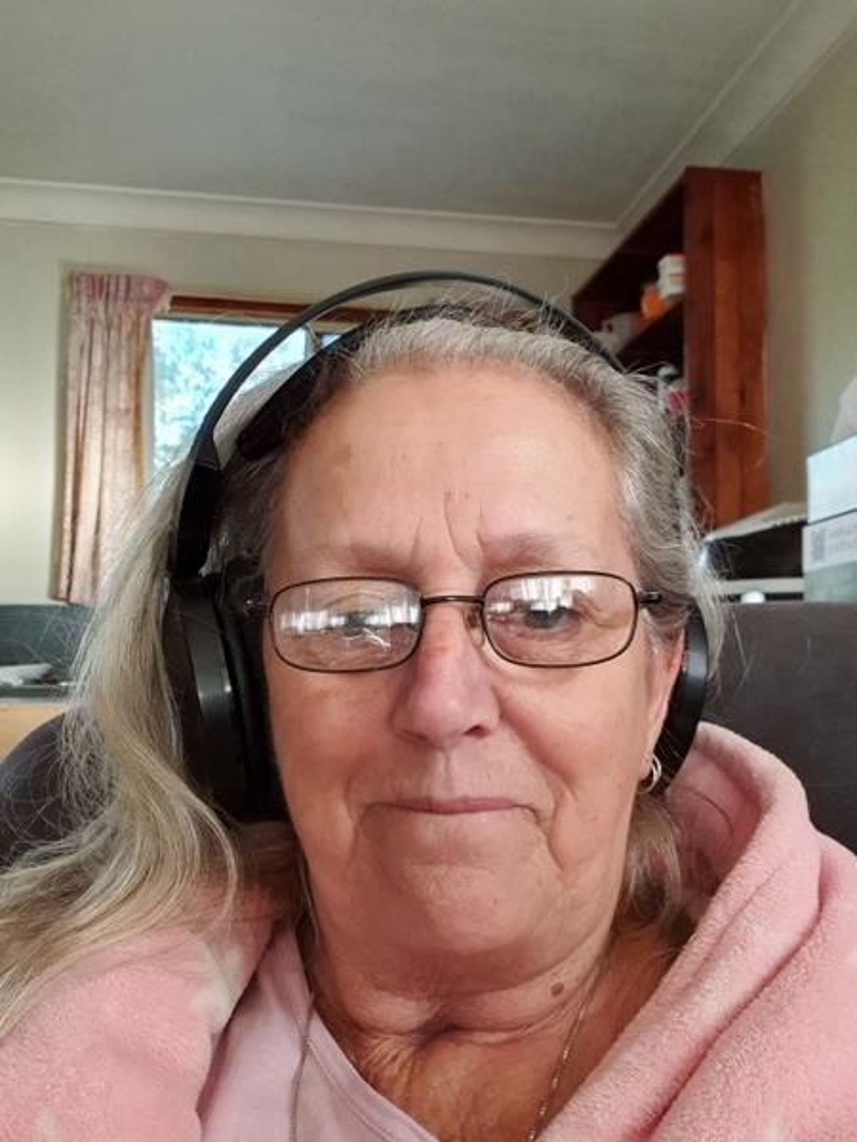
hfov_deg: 44.2
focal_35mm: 32
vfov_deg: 56.8
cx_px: 428
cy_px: 571
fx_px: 1056
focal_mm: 3.3
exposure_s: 1/50
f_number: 1.9
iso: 250
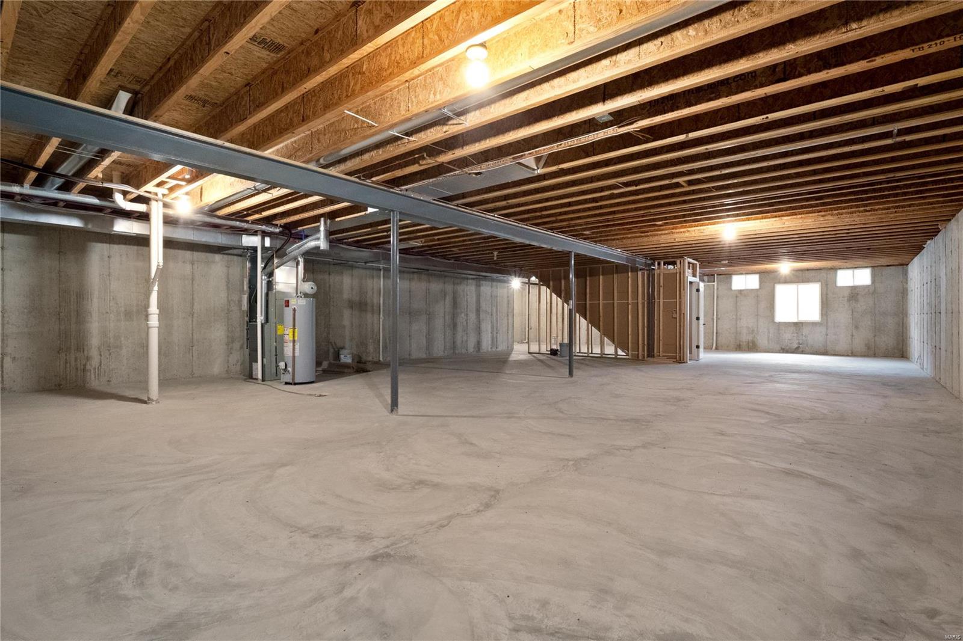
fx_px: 428
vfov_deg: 73.7
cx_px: 482
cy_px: 320
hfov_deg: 96.7
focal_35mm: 16
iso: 3200
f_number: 8
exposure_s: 1/2.5
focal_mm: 8
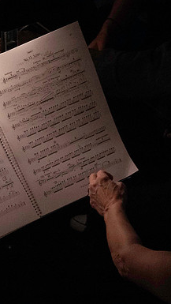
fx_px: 2020
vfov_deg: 8.6
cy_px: 152
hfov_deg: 4.8
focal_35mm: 251
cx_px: 10
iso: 25600
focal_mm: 159
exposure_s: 1/320
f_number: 18
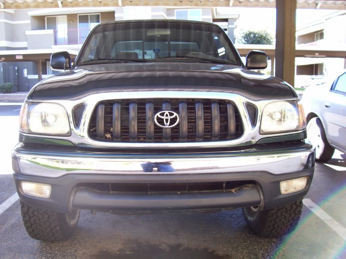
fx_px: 340
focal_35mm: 34
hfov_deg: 54.0
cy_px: 130
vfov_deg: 41.8
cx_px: 173
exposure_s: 1/79.2
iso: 80
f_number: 2.7
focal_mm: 5.6
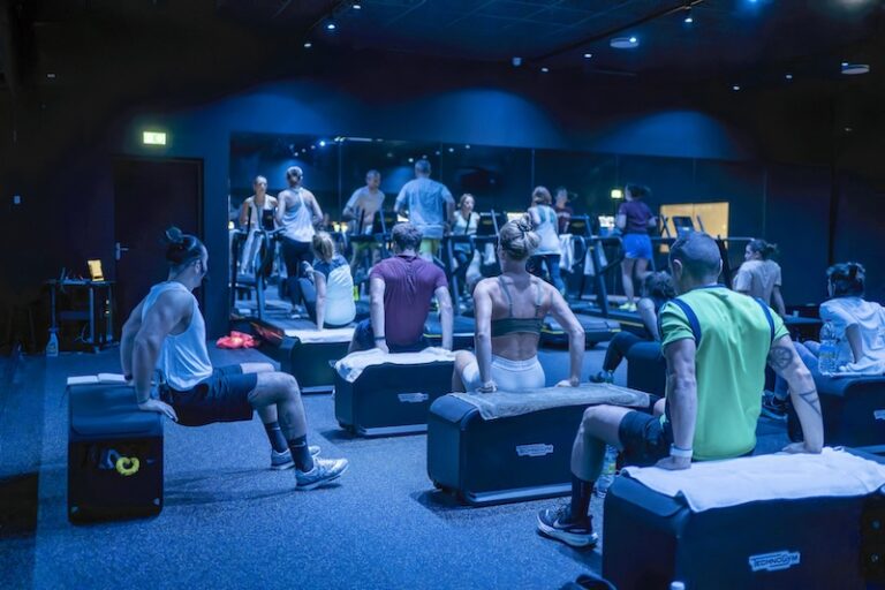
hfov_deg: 54.4
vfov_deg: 37.9
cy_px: 295
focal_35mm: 35
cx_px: 442
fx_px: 860
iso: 5000
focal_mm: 35
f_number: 1.8
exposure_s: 1/250
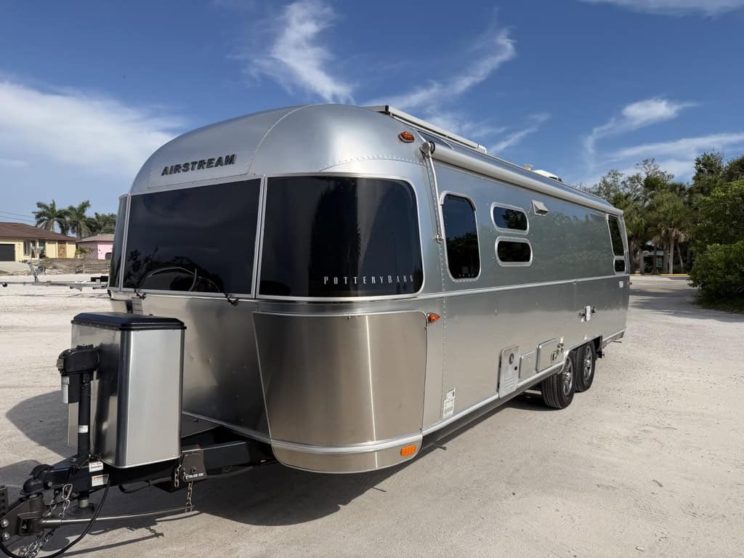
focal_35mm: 24
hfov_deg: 71.6
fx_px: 516
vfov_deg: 56.8
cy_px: 279
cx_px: 372
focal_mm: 6.8
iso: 80
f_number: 1.8
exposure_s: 1/6711
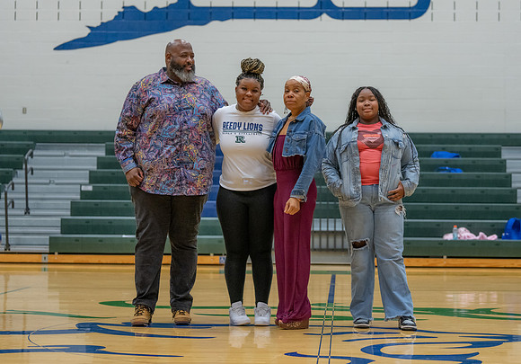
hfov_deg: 24.7
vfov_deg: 17.4
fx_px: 1190
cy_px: 167
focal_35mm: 81
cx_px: 295
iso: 2500
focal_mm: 70
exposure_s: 1/400
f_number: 2.8
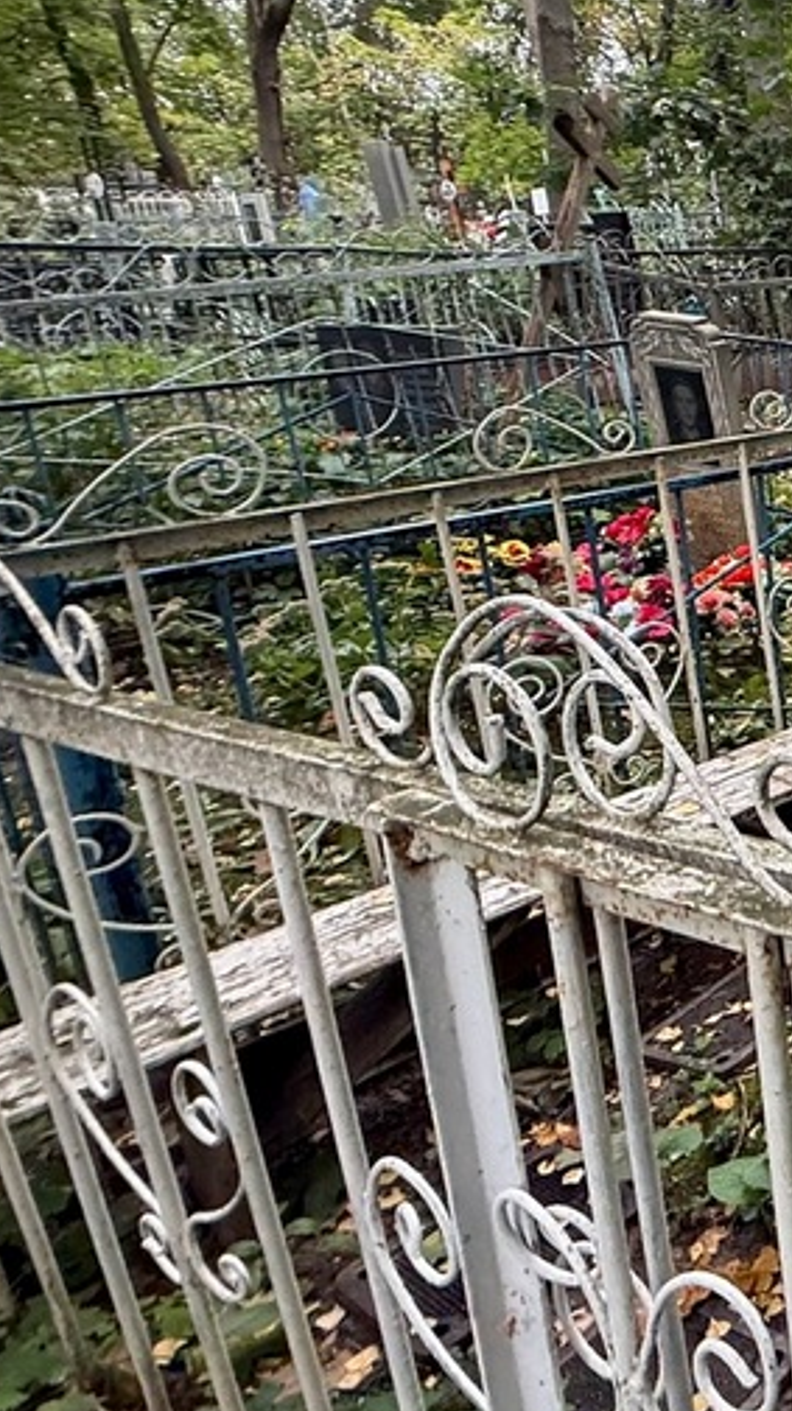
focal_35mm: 31
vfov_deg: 62.0
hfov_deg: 23.7
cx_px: 1346
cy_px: 552
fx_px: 1159
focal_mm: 2.22
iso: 160
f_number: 2.2
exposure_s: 1/99
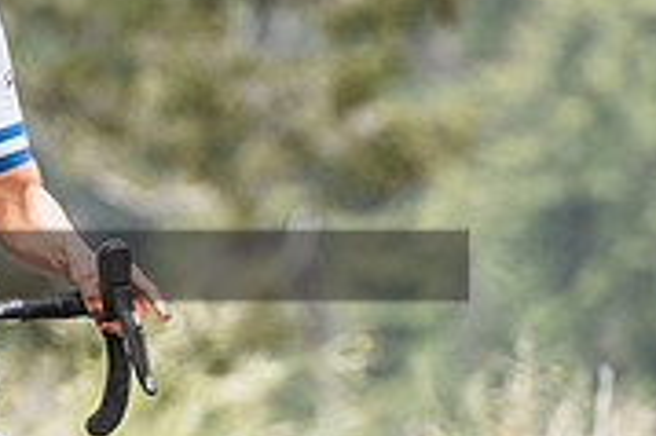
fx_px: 16967
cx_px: -34
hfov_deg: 2.2
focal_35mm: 932
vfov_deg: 1.5
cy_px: 338
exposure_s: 1/1000
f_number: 5.6
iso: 400
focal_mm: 200
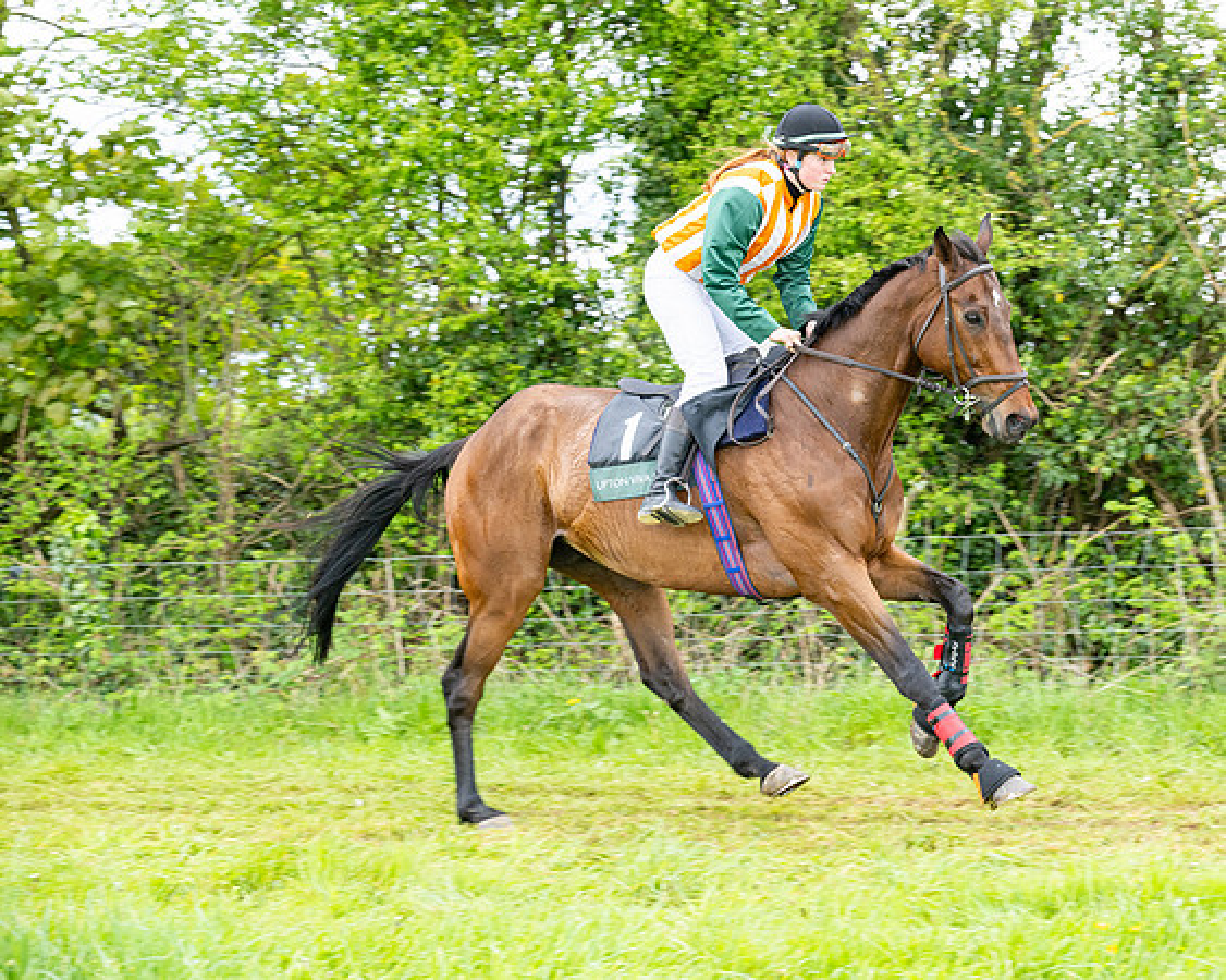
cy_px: 455
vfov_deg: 12.7
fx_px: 4413
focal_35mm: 122
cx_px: 803
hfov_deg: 15.8
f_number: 5
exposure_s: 1/400
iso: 400
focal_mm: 99
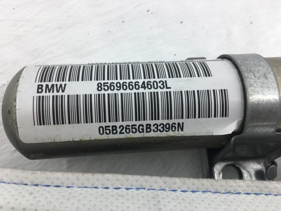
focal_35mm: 29
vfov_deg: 48.2
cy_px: 106
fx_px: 235
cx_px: 140
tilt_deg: -84.6
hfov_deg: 61.7
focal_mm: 4.15
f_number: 2.2
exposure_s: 1/120
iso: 25
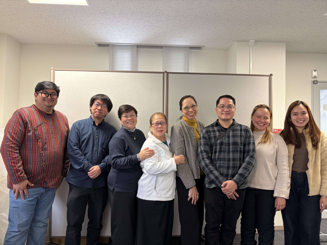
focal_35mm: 26
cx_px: 164
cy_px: 122
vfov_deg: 53.1
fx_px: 246
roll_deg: +0.2
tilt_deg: +2.9
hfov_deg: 67.3
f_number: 1.6
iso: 125
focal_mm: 5.96
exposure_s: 1/100
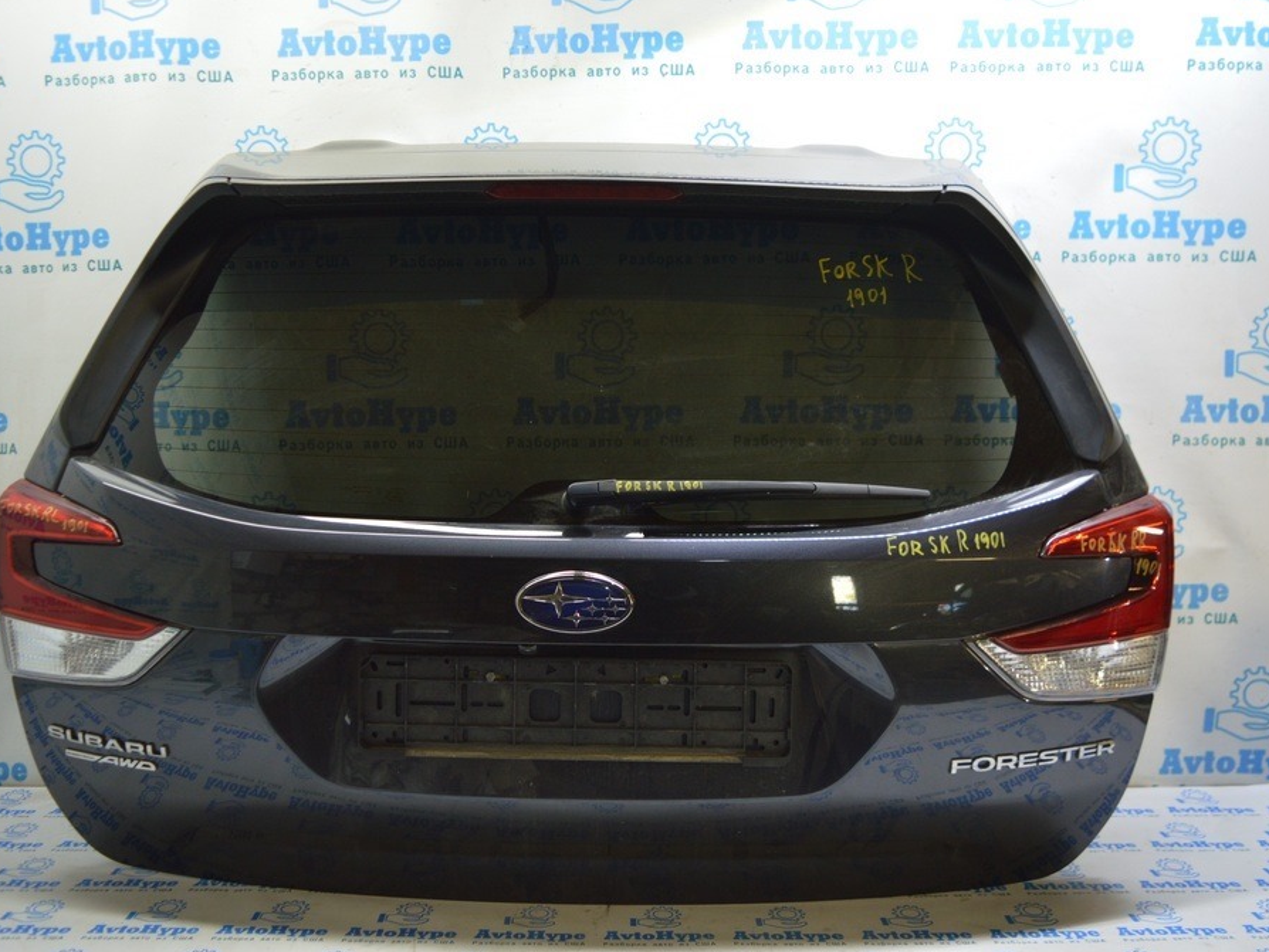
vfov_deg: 43.0
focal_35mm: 33
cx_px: 595
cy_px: 473
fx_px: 1210
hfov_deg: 55.3
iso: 400
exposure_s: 1/40
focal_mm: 20
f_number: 3.5
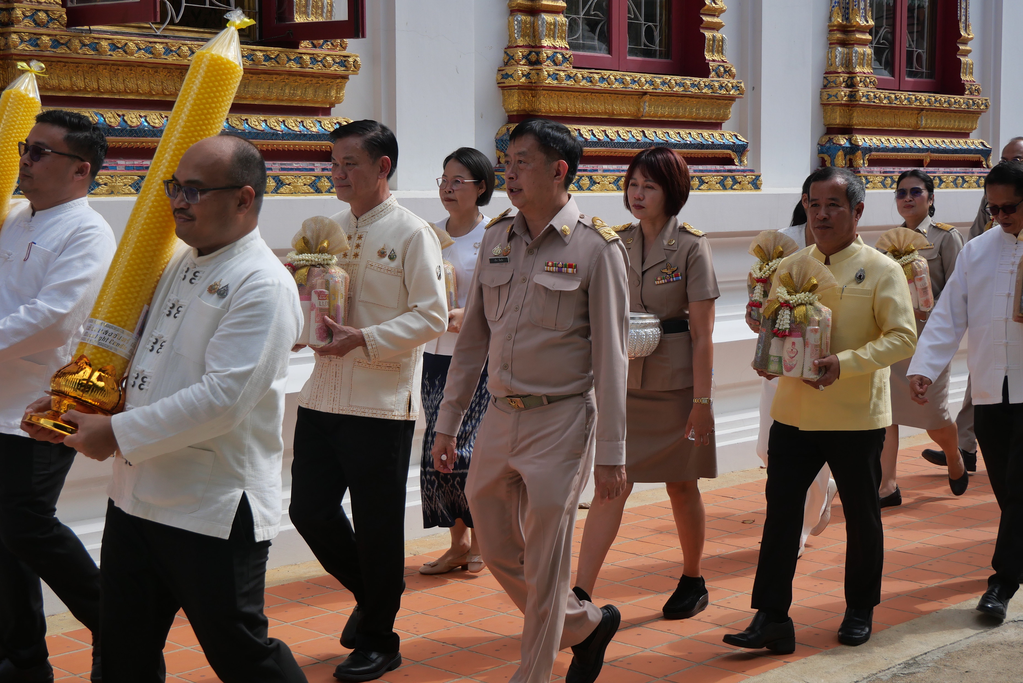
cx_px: 512
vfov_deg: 23.4
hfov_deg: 34.5
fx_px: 1649
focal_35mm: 58
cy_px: 342
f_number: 4.7
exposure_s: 1/800
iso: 200
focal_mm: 28
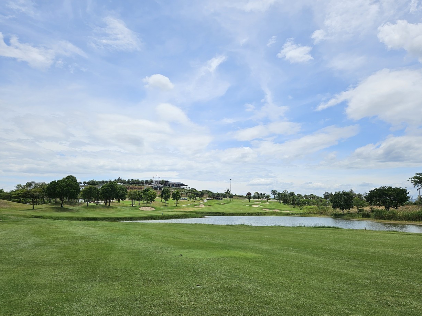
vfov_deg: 56.8
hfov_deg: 71.6
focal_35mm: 24
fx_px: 293
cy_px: 159
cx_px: 206
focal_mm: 5.4
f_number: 1.8
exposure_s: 1/5430
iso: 25
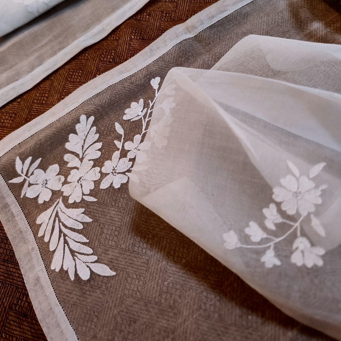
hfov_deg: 57.3
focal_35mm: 28
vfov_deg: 56.4
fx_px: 312
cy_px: 121
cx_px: 173
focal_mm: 7.01
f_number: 1.69
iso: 709
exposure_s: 1/100
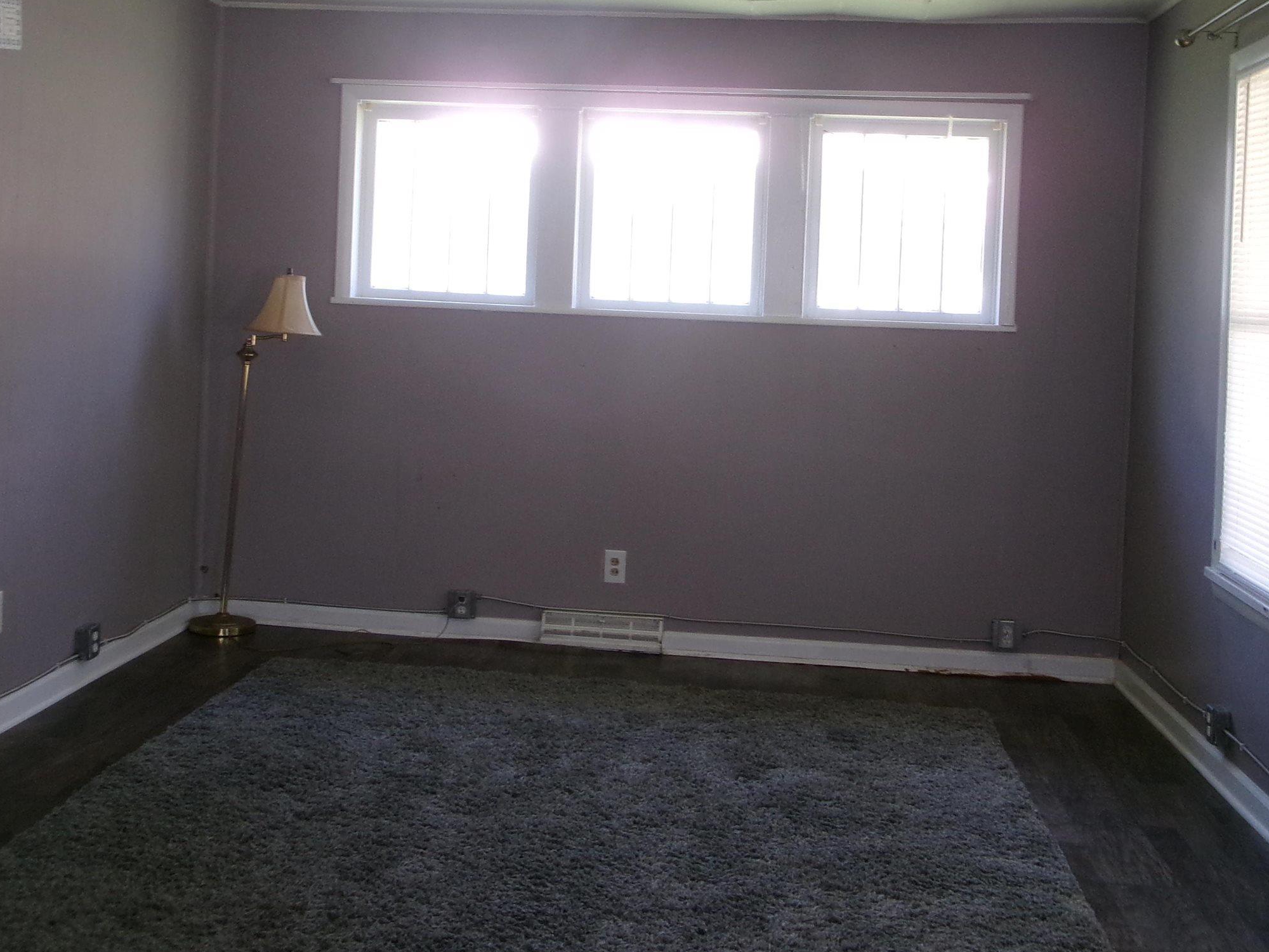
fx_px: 1576
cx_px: 585
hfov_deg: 43.8
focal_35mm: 43
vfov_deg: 33.3
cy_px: 310
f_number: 3.9
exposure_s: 1/34
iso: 204
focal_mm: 5.1
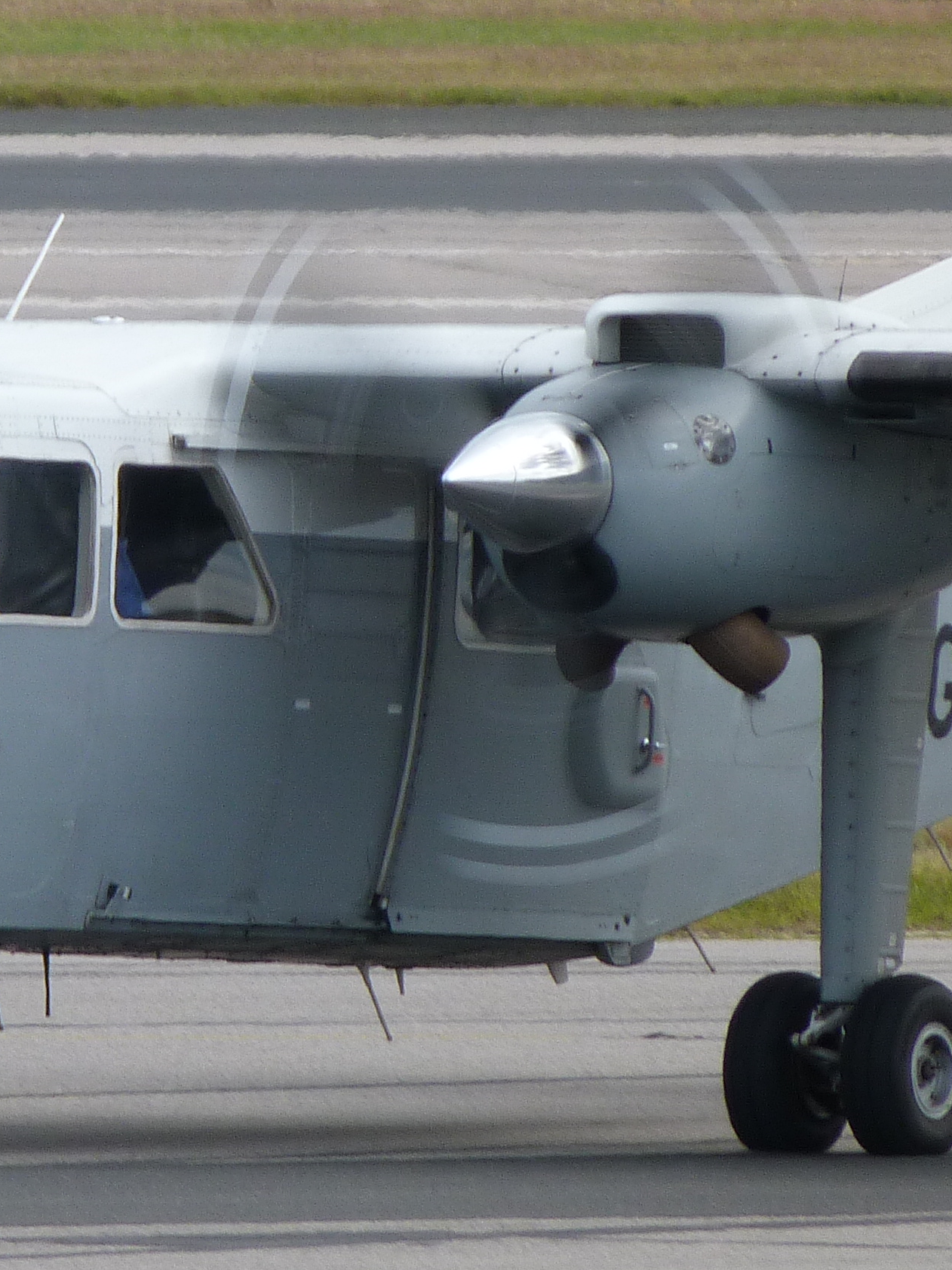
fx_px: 56493
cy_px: 640
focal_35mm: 1541
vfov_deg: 1.3
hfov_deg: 1.0
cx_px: 124
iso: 80
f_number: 5.6
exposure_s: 1/200
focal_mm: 108
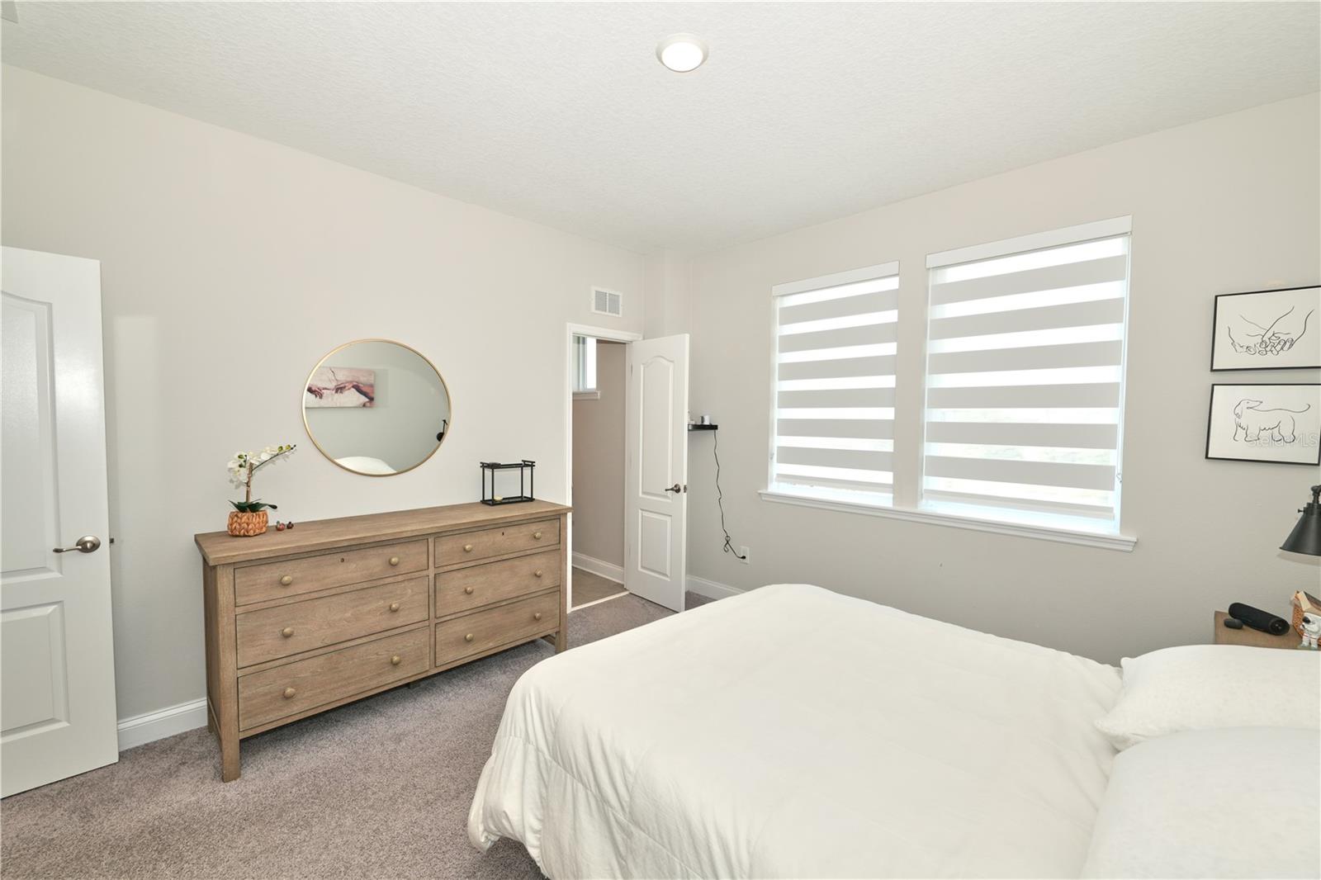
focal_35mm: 14
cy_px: 440
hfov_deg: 104.3
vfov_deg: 81.2
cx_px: 660
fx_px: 514
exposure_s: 1/200
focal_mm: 14
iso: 400
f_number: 5.6
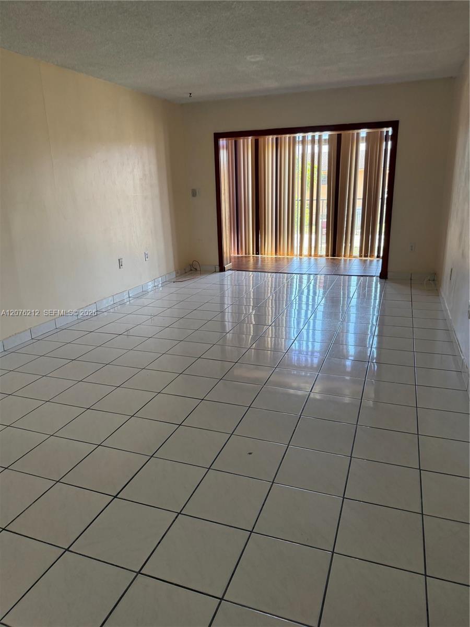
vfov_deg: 71.6
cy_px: 314
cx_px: 235
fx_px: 434
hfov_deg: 56.8
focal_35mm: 24
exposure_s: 1/127
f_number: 1.78
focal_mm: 6.76
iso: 200
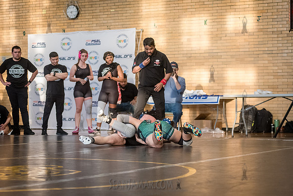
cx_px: 148
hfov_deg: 21.8
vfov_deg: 14.6
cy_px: 114
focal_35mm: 94
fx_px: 761
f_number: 3.5
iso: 5000
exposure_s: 1/400
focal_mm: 80
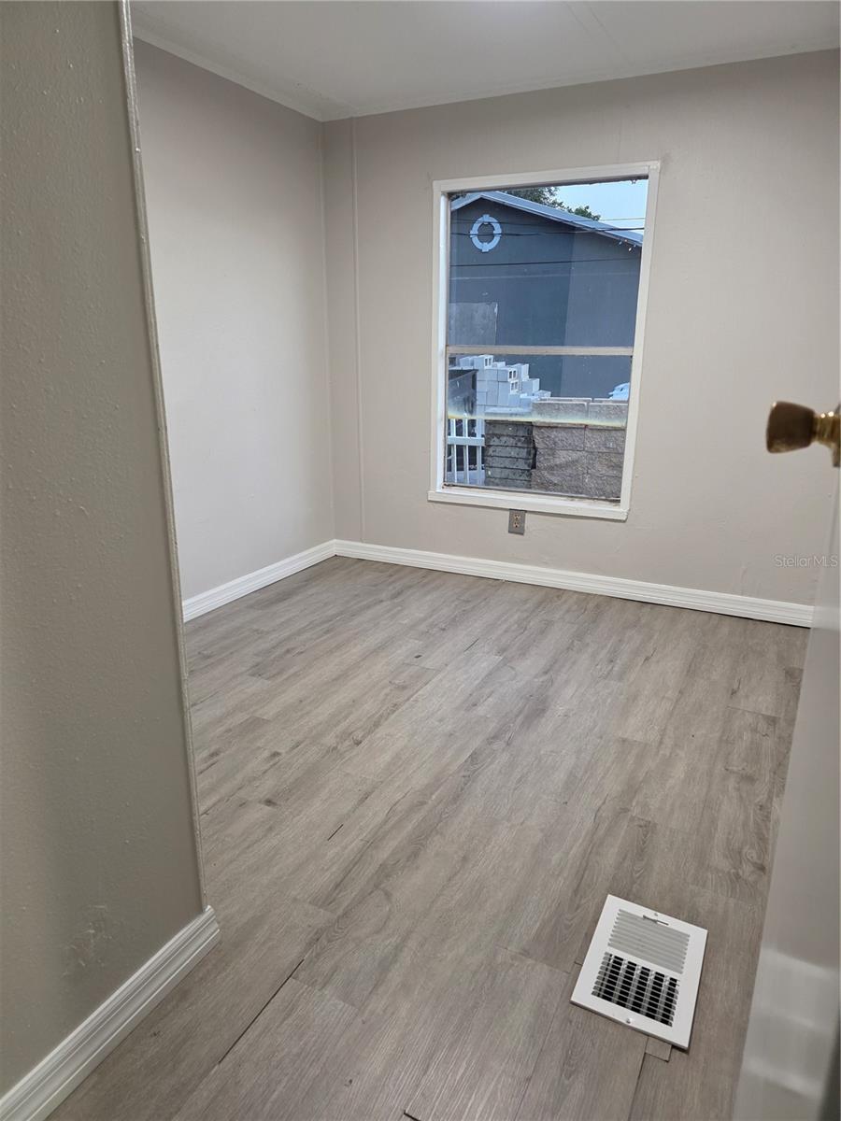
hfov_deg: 58.9
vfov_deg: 73.9
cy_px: 560
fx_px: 745
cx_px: 420
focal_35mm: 23
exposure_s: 1/120
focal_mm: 6.3
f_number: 1.7
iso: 640
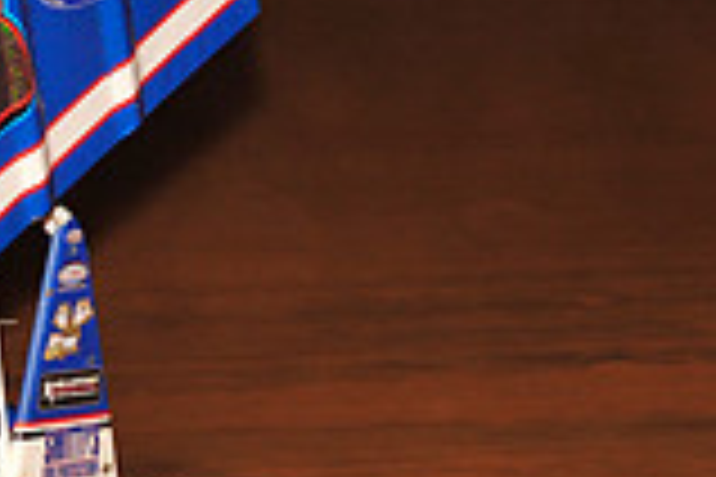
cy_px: 256
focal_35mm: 383
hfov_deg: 5.3
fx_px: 7617
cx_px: -306
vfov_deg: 3.6
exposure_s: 1/320
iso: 800
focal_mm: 105
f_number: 6.3
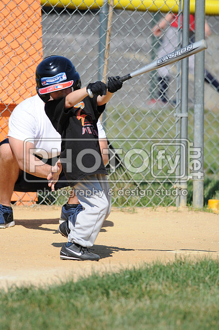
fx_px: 4118
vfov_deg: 4.6
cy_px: 165
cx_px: 110
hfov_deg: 3.0
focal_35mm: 450
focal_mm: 300
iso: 200
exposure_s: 1/2000
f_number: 4
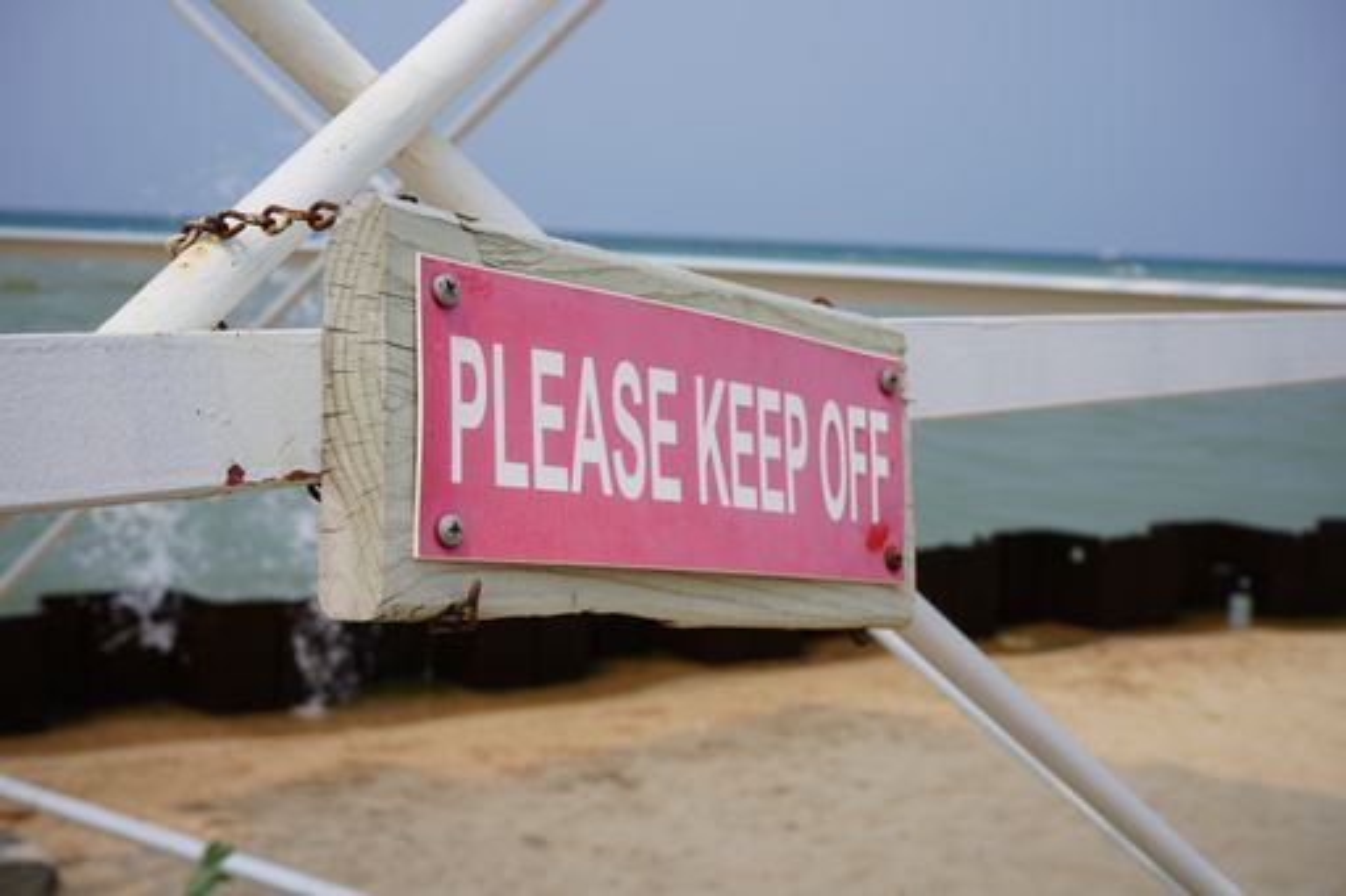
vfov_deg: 27.5
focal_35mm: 49
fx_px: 1831
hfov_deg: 40.4
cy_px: 448
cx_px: 673
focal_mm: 49
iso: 100
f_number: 11
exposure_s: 1/250
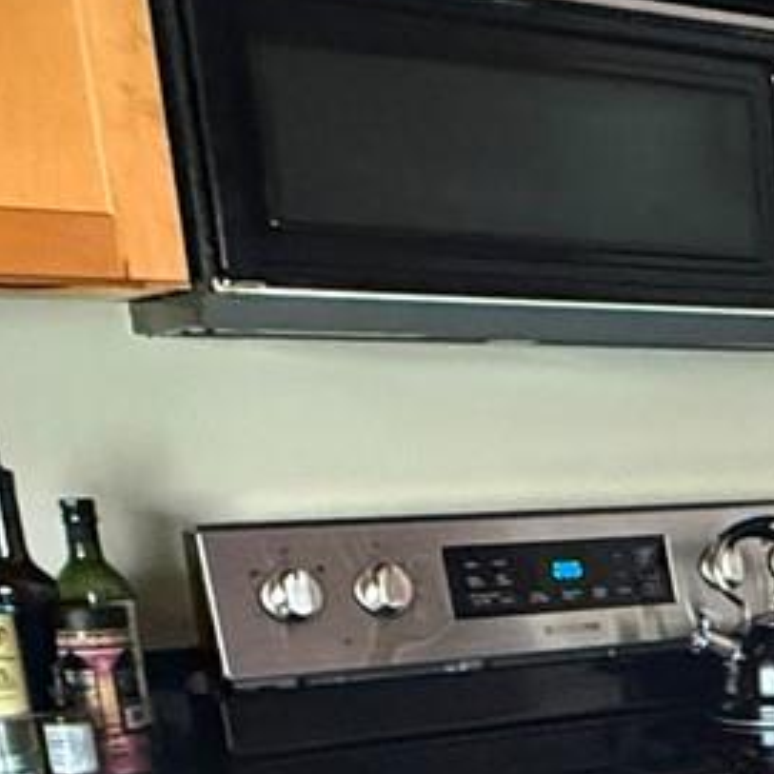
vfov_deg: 22.1
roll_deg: -0.1
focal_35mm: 73
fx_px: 1847
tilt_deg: -14.6
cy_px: 900
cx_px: 1340
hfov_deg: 18.9
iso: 1000
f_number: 2.2
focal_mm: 2.22
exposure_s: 1/60
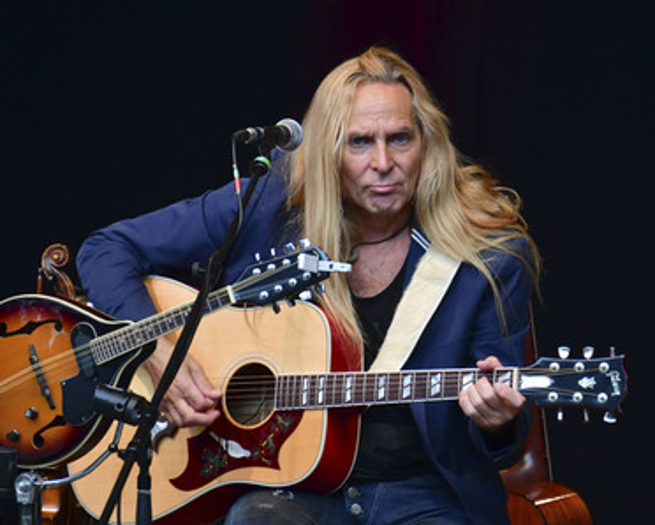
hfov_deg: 2.3
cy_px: 262
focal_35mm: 852
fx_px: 16525
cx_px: 341
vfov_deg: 1.8
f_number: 5.6
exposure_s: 1/400
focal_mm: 500
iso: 1600
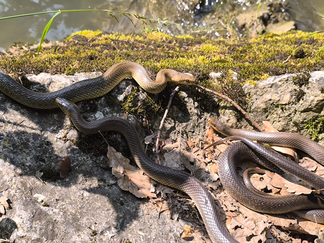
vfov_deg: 25.2
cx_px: 162
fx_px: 543
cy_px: 122
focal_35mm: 58
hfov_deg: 33.2
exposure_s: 1/399
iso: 50
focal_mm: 6.14
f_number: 1.65
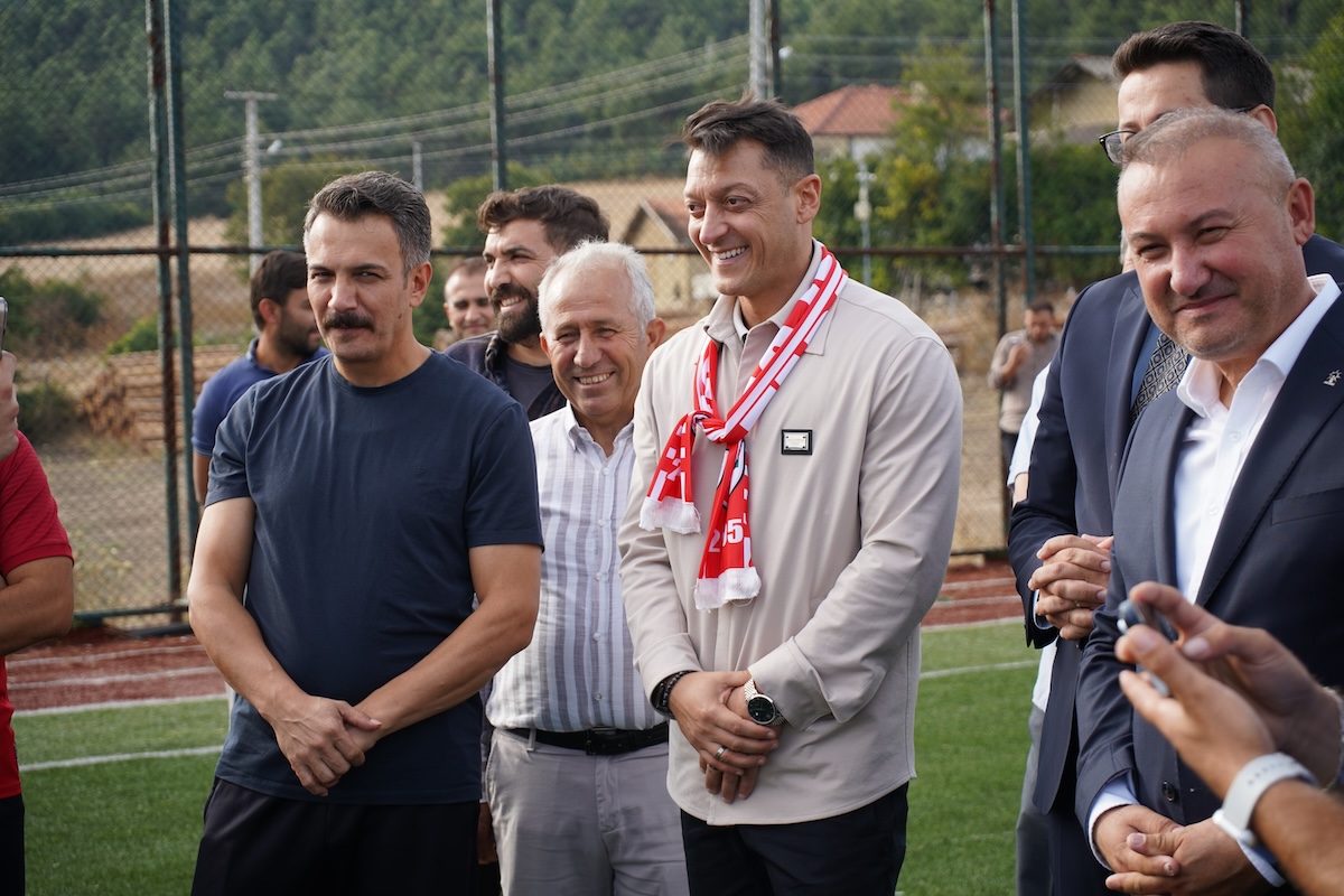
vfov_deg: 19.5
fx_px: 2613
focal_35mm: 70
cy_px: 448
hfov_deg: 28.8
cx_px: 672
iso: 100
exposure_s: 1/160
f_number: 5.6
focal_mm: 70
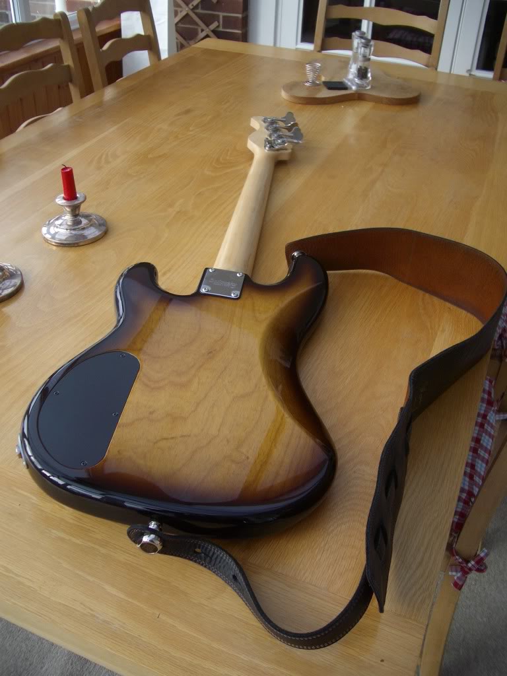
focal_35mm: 35
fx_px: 683
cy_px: 338
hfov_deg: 40.7
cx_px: 254
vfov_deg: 52.6
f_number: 2.6
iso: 50
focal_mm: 5.8
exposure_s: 1/125
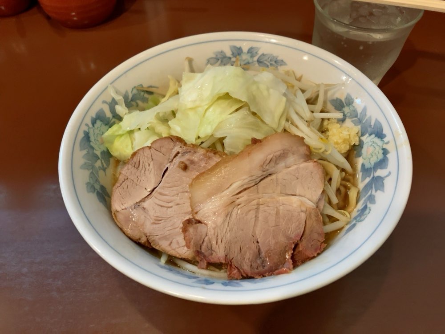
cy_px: 167
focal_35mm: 28
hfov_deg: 63.4
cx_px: 222
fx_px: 360
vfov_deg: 49.7
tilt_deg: -52.0
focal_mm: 3.99
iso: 160
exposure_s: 1/50
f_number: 1.8
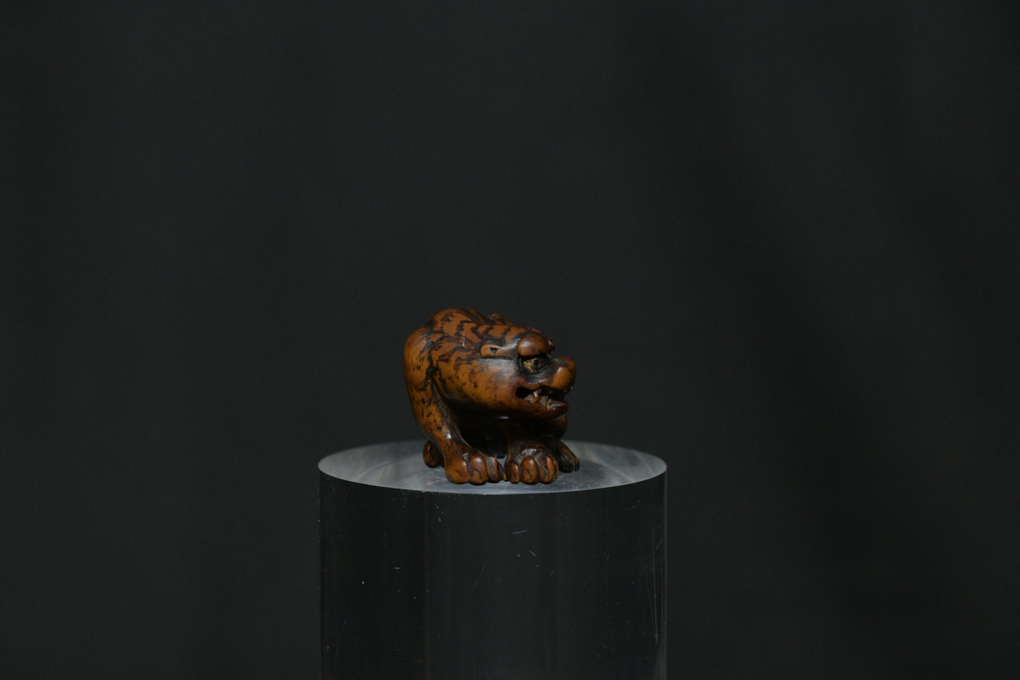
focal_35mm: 105
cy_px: 340
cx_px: 510
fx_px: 2975
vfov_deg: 13.0
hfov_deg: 19.5
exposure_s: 1/125
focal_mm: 105
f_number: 10
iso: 4500
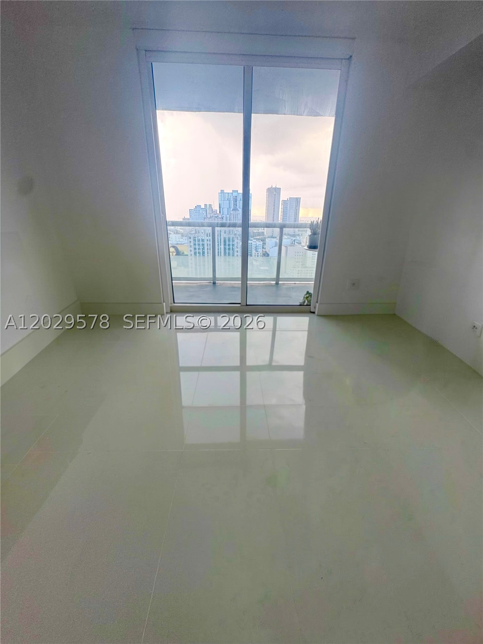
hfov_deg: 85.7
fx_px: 260
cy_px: 322
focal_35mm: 14
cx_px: 242
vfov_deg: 102.1
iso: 160
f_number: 2.2
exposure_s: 1/99
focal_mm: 2.22
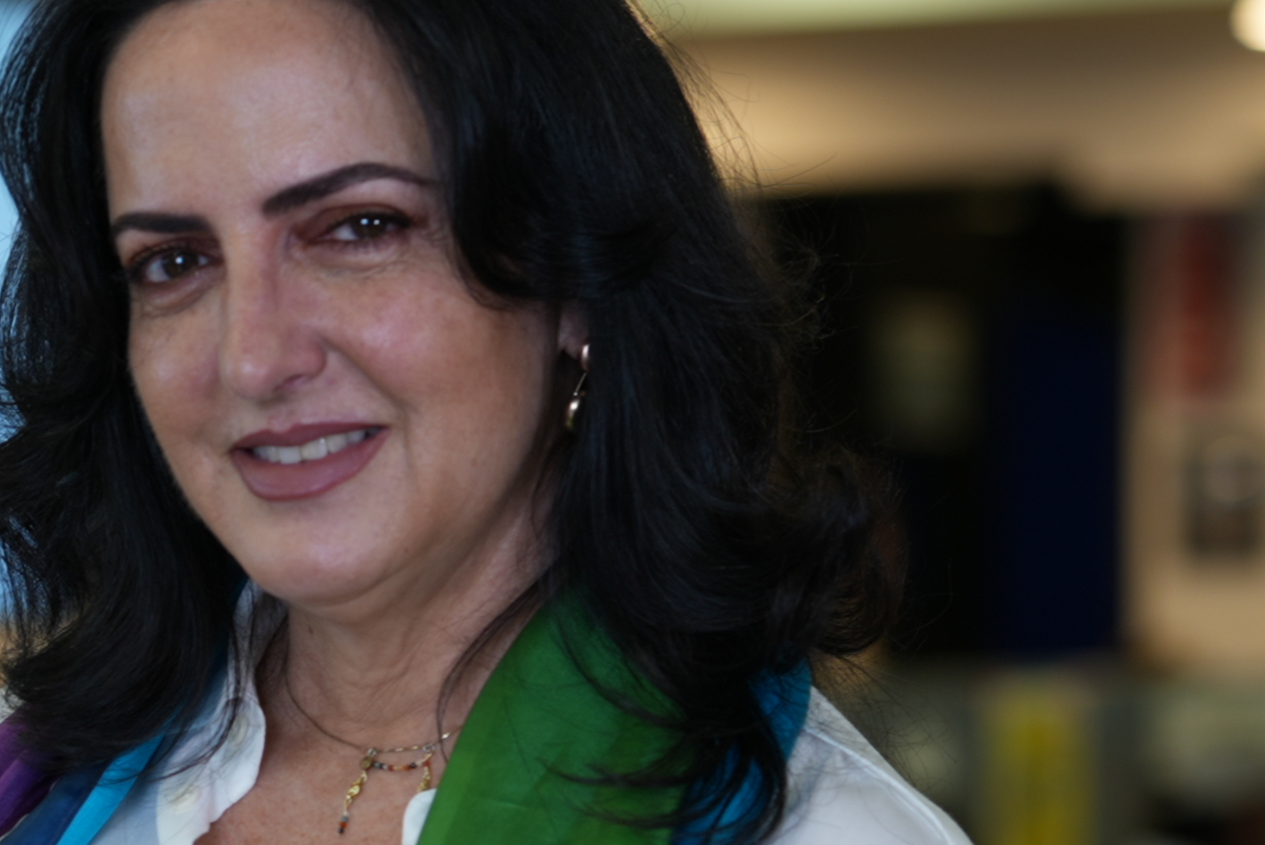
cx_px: -269
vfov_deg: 5.4
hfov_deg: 8.0
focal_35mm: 254
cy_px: 673
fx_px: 8930
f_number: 2.8
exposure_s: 1/60
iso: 160
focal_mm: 85
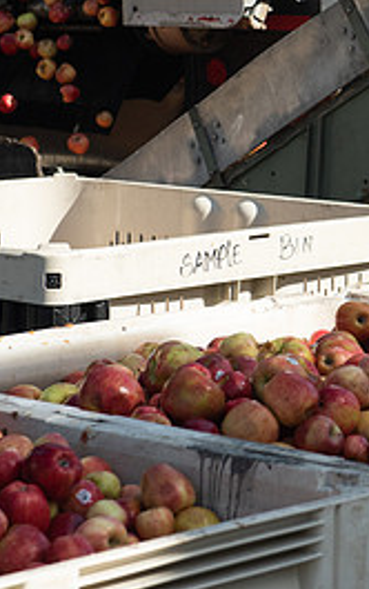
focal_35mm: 156
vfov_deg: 13.4
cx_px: 447
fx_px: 2506
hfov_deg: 8.3
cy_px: 192
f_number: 5.6
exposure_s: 1/1250
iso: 400
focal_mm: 70
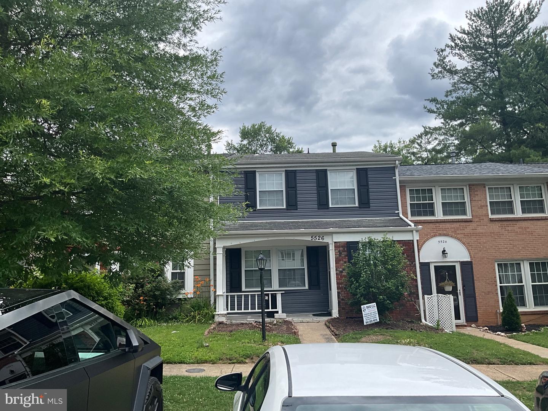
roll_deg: +1.8
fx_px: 459
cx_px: 274
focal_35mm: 29
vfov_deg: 48.2
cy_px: 206
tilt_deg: +11.6
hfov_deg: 61.7
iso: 25
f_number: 1.8
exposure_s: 1/1250
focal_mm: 3
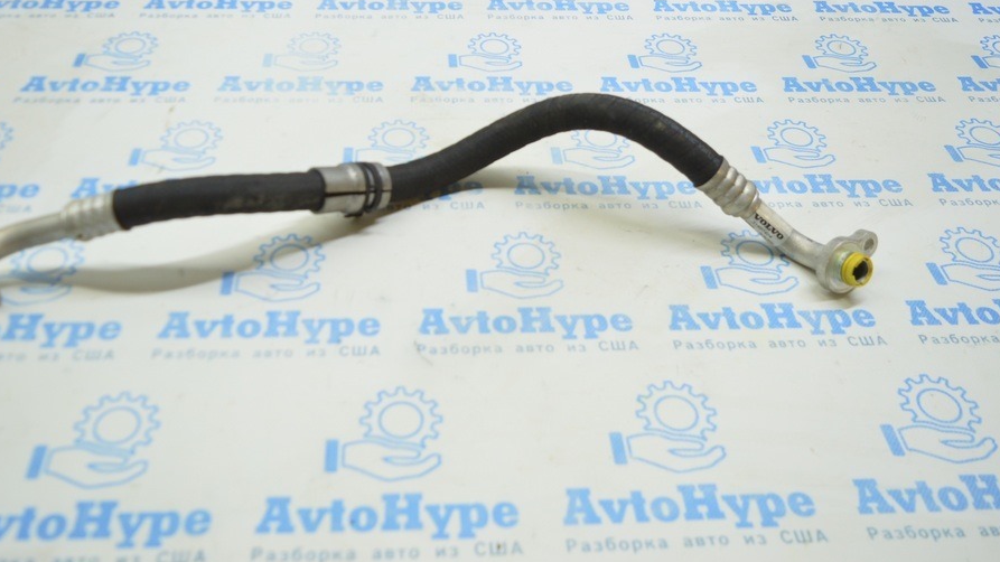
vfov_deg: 32.5
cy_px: 184
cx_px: 434
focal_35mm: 36
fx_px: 954
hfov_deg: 55.1
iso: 400
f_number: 3.5
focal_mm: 20
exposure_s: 1/40
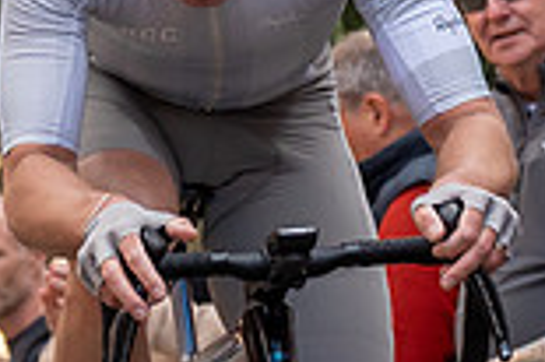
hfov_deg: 2.3
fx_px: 13626
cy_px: -436
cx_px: -199
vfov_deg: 1.5
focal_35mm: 901
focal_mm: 103
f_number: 5
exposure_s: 1/1000
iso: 500
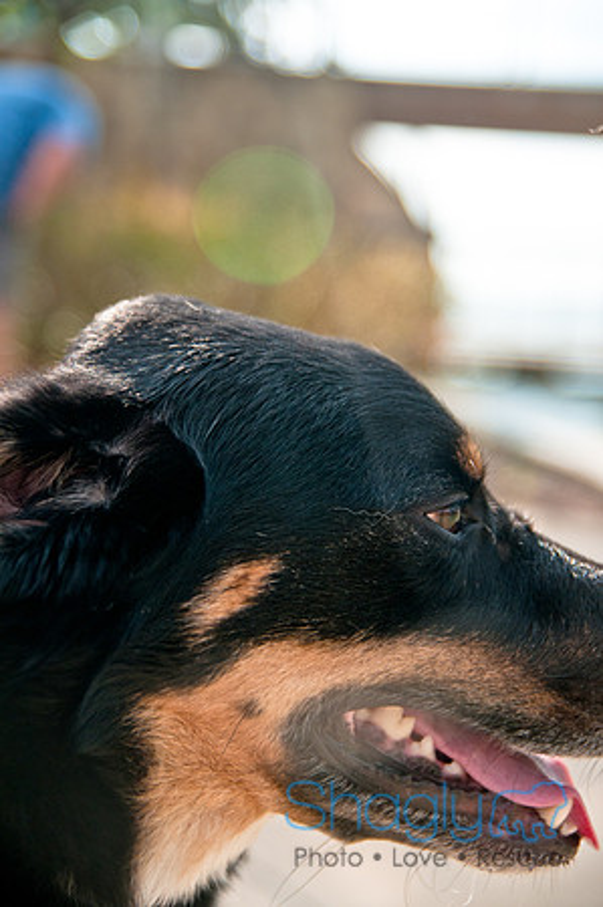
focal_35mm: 63
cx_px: 302
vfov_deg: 31.9
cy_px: 454
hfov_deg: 21.5
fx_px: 1586
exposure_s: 1/4000
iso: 400
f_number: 2.8
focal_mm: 42
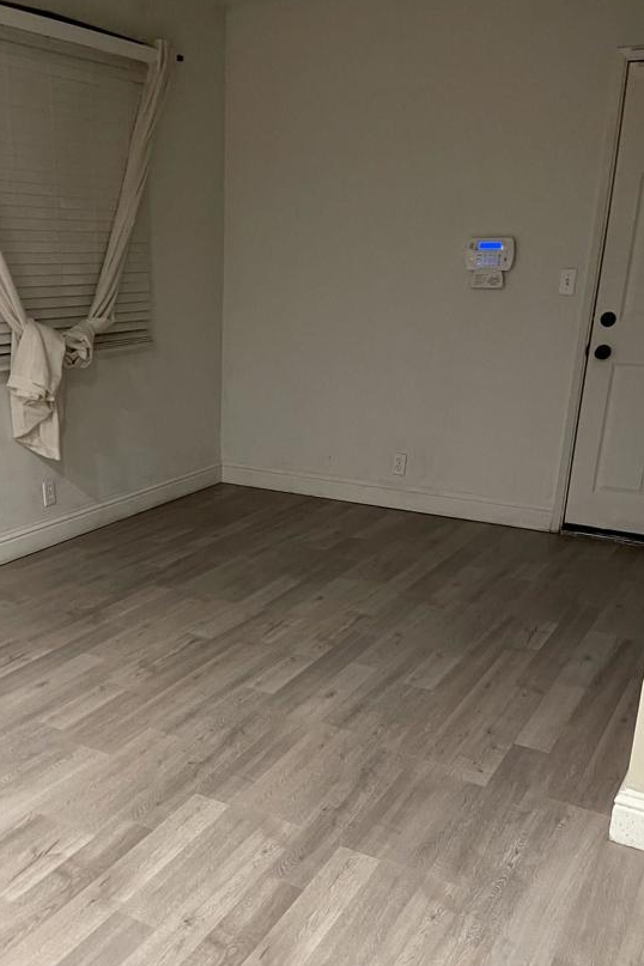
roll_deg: -0.7
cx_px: 214
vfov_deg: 56.8
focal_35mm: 33
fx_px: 885
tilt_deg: -19.6
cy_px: 581
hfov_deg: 39.5
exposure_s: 1/40
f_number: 1.6
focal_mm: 5.1
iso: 400
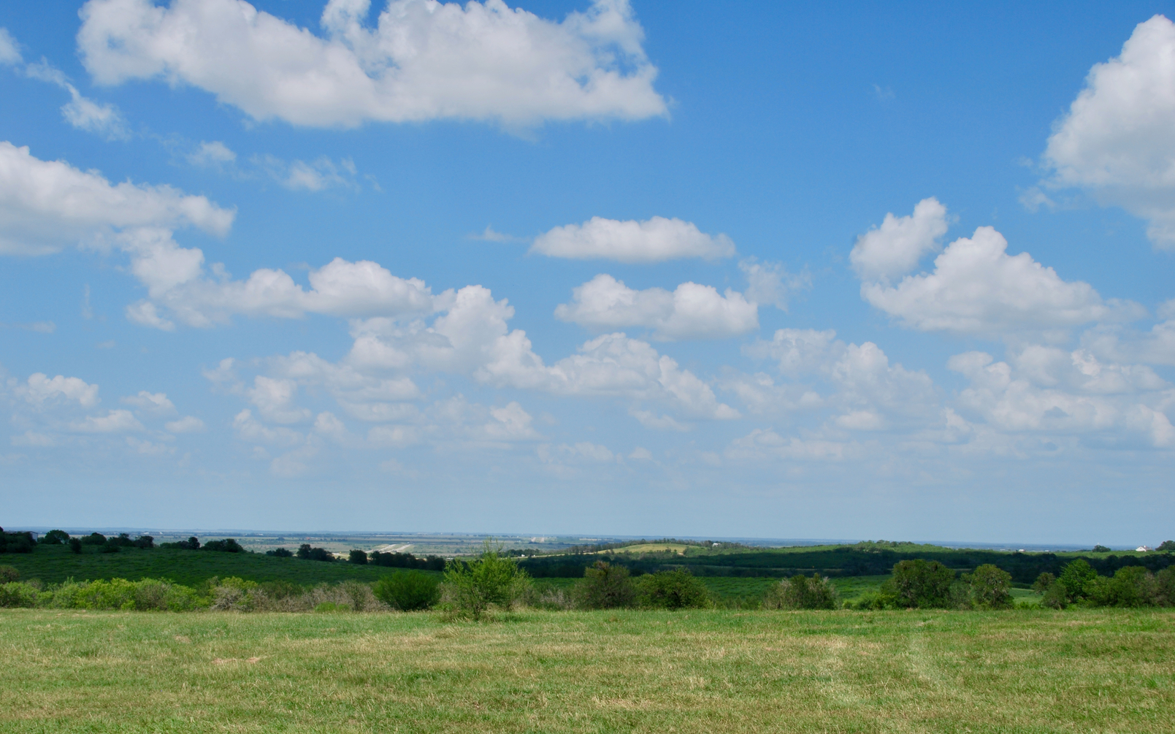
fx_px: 1425
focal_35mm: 45
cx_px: 587
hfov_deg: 44.8
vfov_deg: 28.9
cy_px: 392
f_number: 9
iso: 100
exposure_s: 1/320
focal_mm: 29
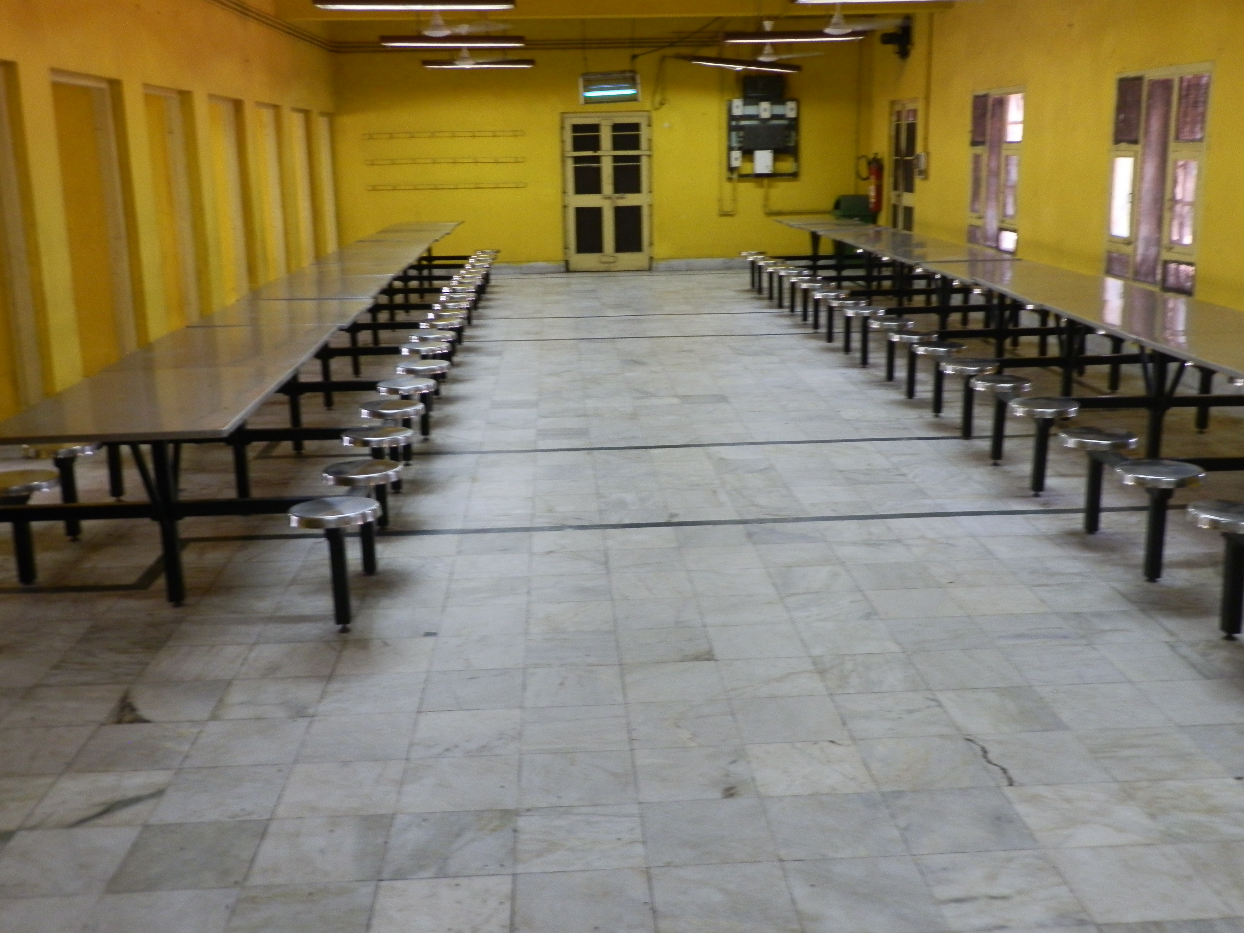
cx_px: 622
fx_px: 1222
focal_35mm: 34
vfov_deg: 41.8
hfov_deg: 54.0
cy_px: 466
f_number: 3.5
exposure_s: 1/13
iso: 200
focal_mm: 6.17
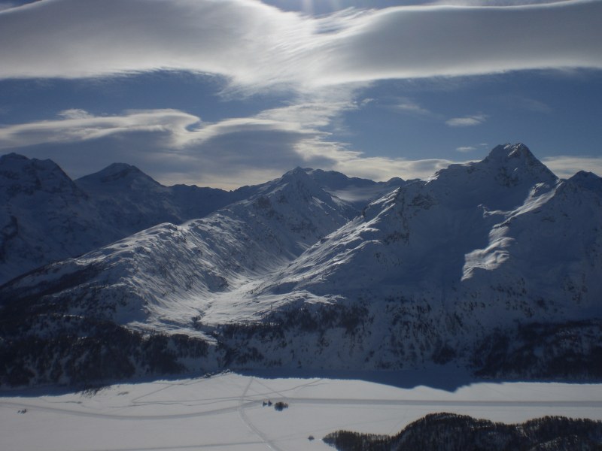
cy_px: 226
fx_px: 661
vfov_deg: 37.7
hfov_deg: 49.0
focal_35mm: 38
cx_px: 301
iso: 50
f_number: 4.4
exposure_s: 1/1600
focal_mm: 6.3
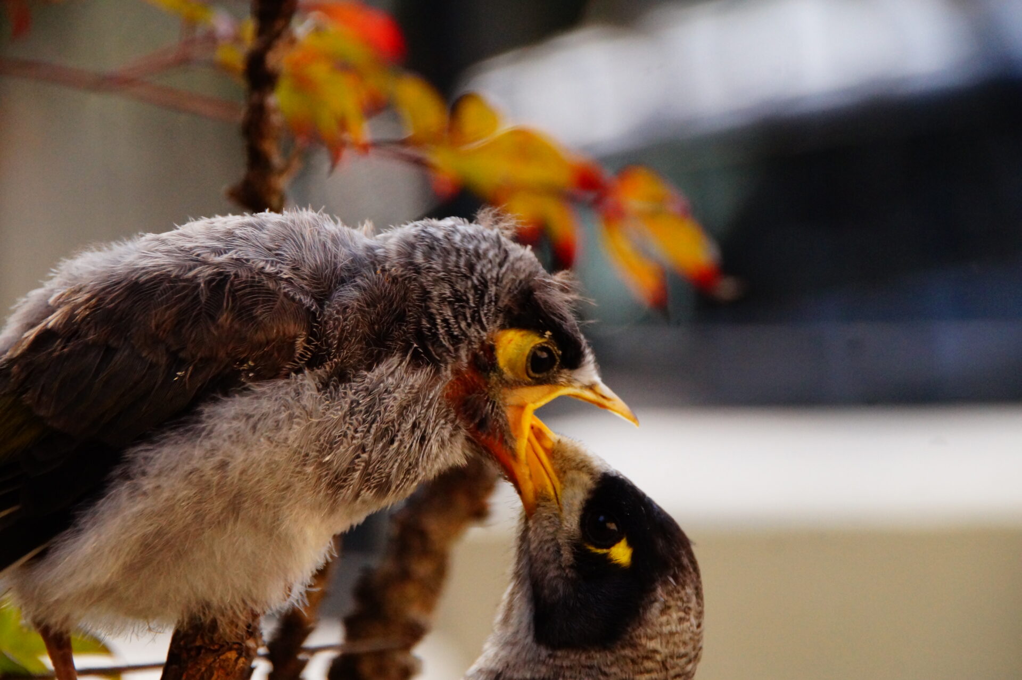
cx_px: 511
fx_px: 10640
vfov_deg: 3.7
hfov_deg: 5.5
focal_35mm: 375
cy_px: 340
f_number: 8
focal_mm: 250
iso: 1600
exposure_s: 1/640
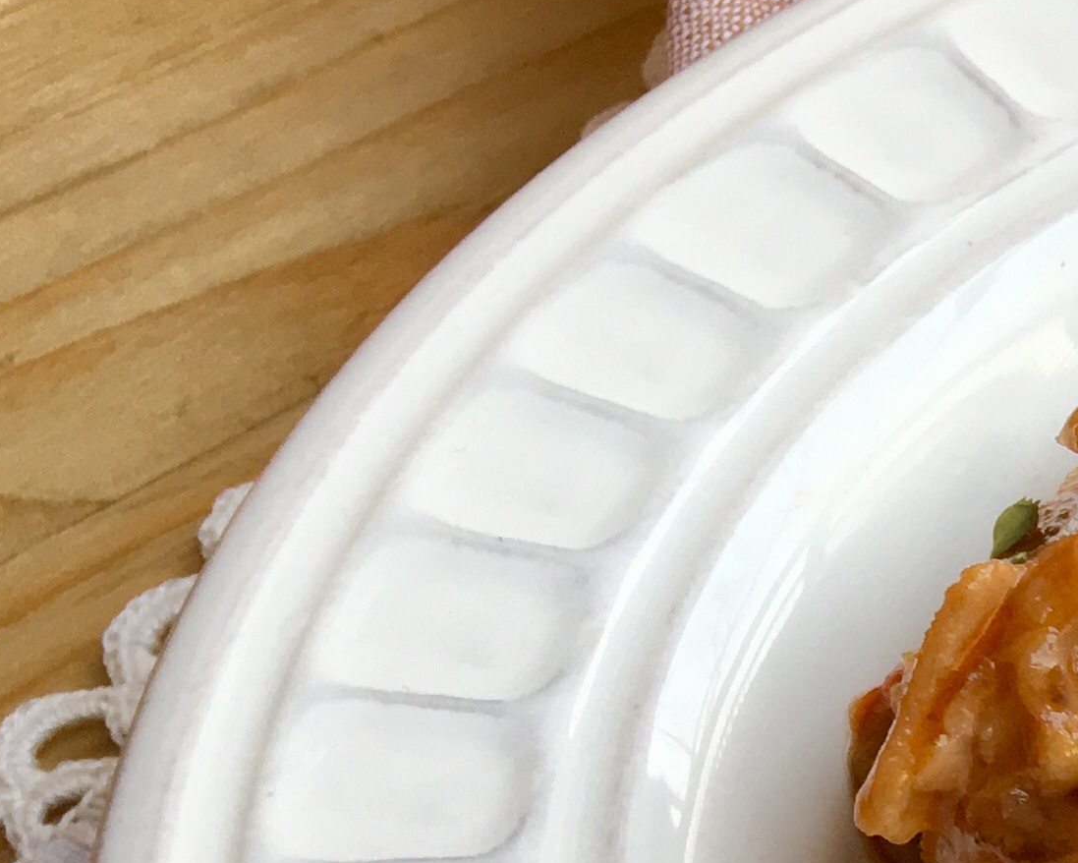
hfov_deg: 16.1
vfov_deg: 14.4
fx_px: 3319
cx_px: 1817
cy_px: 970
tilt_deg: -50.0
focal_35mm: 104
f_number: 2.2
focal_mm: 4.15
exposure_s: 1/120
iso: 40
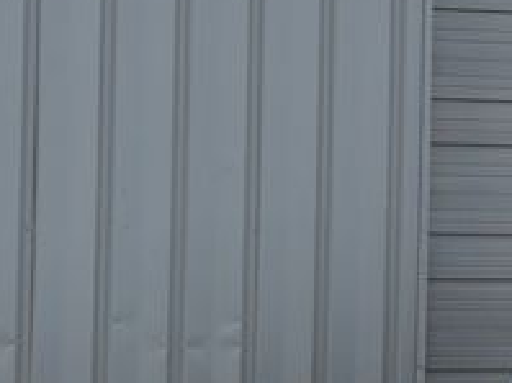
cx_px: 767
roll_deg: +0.2
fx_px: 2469
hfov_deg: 11.4
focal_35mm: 167
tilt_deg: +1.8
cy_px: 167
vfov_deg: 8.9
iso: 50
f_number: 1.6
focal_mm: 5.96
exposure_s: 1/114
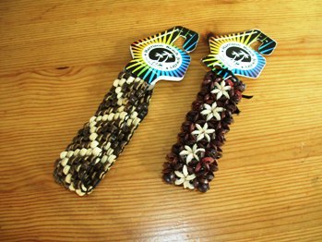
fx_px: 354
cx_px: 161
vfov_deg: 37.7
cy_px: 121
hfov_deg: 49.0
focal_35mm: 38
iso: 200
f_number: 2.8
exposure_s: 1/14
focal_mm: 5.8
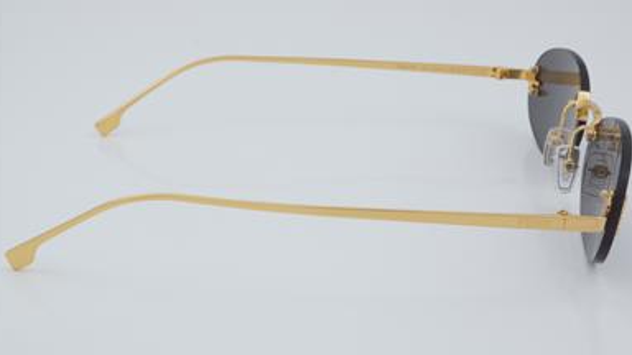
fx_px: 1232
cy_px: 166
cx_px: 318
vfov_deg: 16.4
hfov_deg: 28.8
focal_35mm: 74
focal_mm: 45
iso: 100
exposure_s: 1/4
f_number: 32
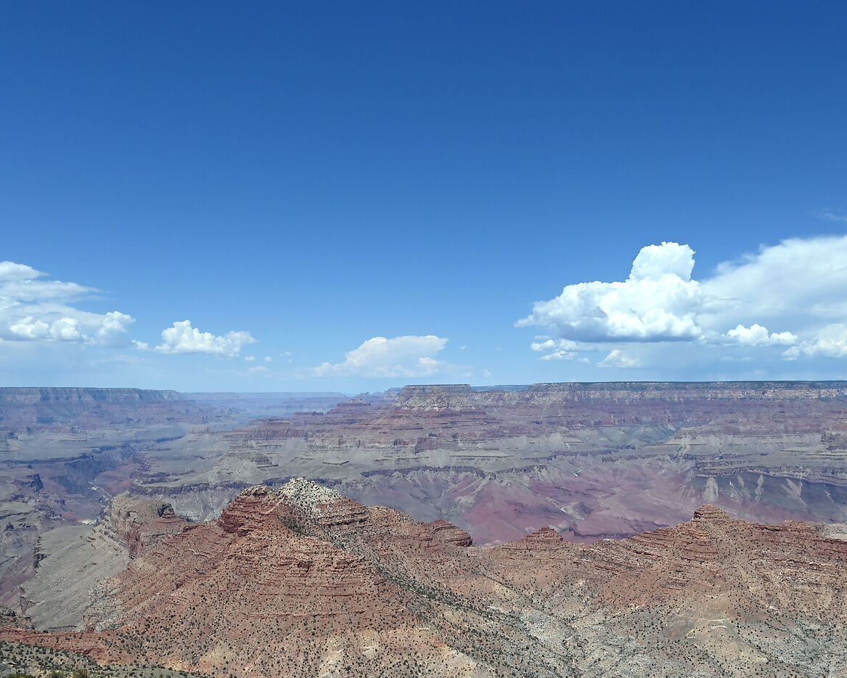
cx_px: 494
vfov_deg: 52.7
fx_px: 677
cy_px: 420
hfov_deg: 63.7
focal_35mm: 27
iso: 100
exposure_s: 1/640
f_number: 7.1
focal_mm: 14
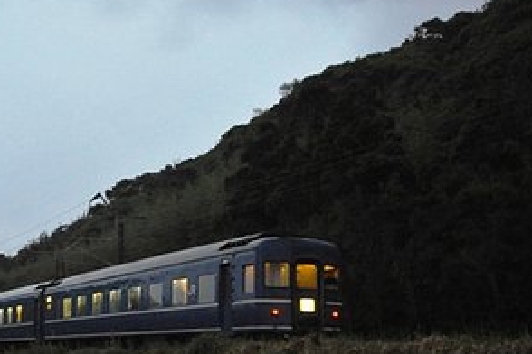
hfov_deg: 32.2
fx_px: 901
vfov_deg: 22.1
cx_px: 125
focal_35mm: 61
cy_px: 252
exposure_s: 1/500
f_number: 2.8
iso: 6400
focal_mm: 35
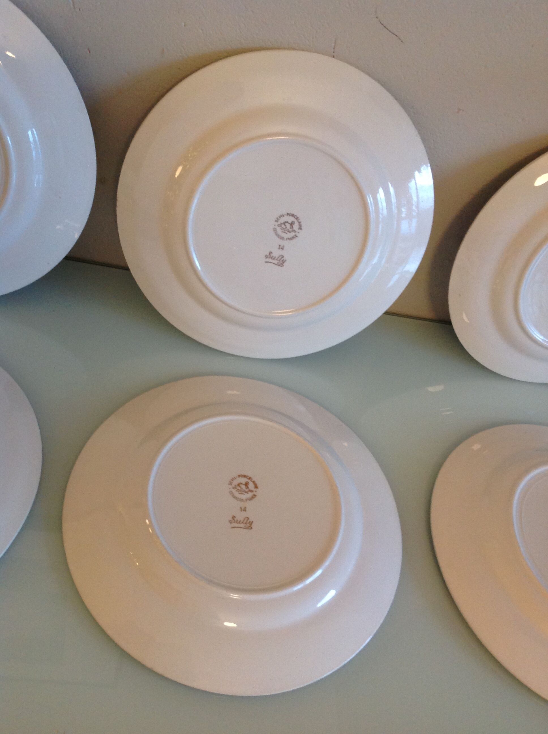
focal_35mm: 35
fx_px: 741
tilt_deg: -48.5
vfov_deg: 52.7
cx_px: 274
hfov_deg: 40.6
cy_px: 367
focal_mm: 4.28
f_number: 2.4
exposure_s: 1/17
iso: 160
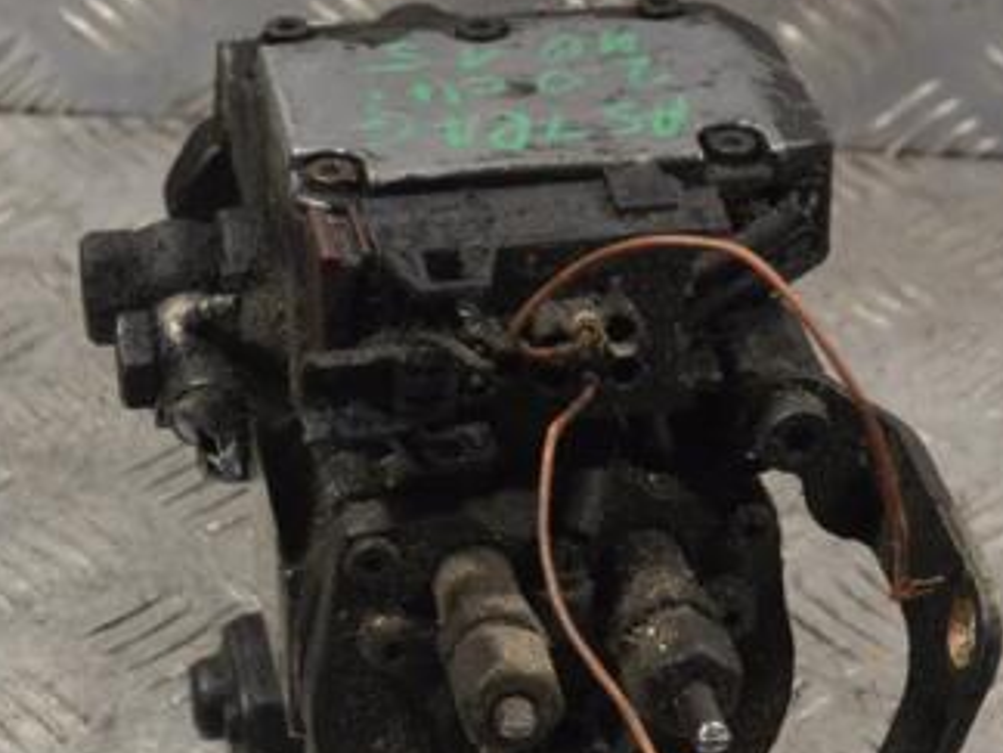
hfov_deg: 16.0
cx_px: 443
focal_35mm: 123
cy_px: 521
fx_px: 3564
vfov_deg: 12.0
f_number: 9
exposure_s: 1/320
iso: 3200
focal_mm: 46
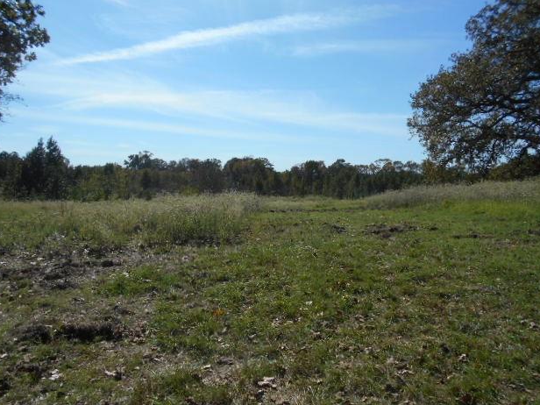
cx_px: 269
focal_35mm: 27
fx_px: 421
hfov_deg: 65.3
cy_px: 210
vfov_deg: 51.3
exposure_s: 1/1600
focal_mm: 4.6
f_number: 3.2
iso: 80
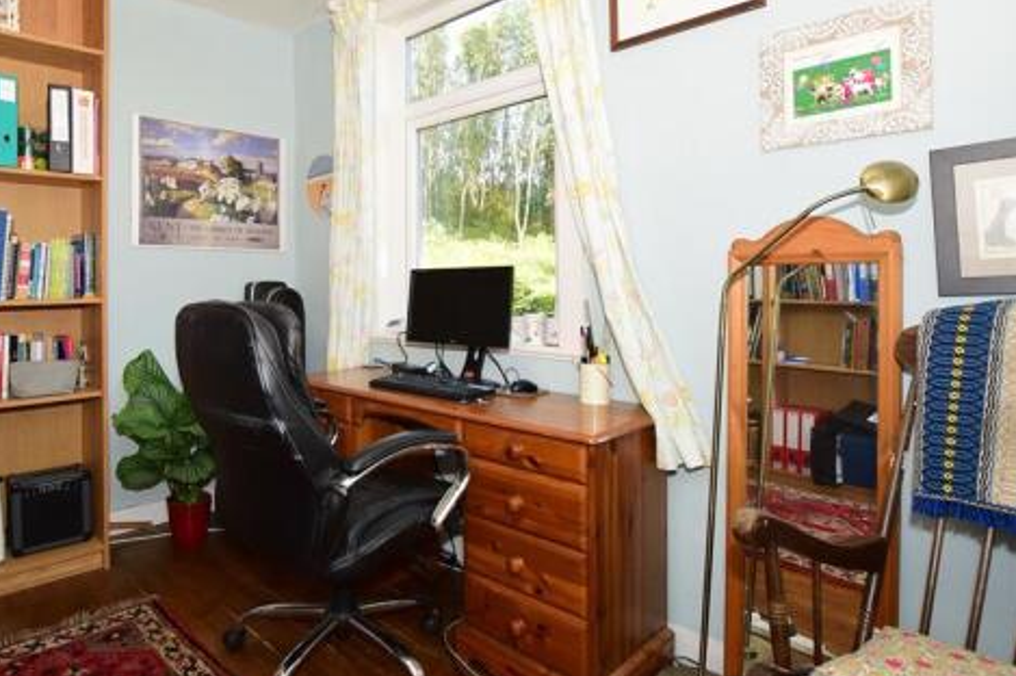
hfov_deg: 79.8
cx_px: 381
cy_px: 283
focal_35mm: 21
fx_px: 592
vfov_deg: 59.1
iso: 400
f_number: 6.3
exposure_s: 1/160
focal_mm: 10
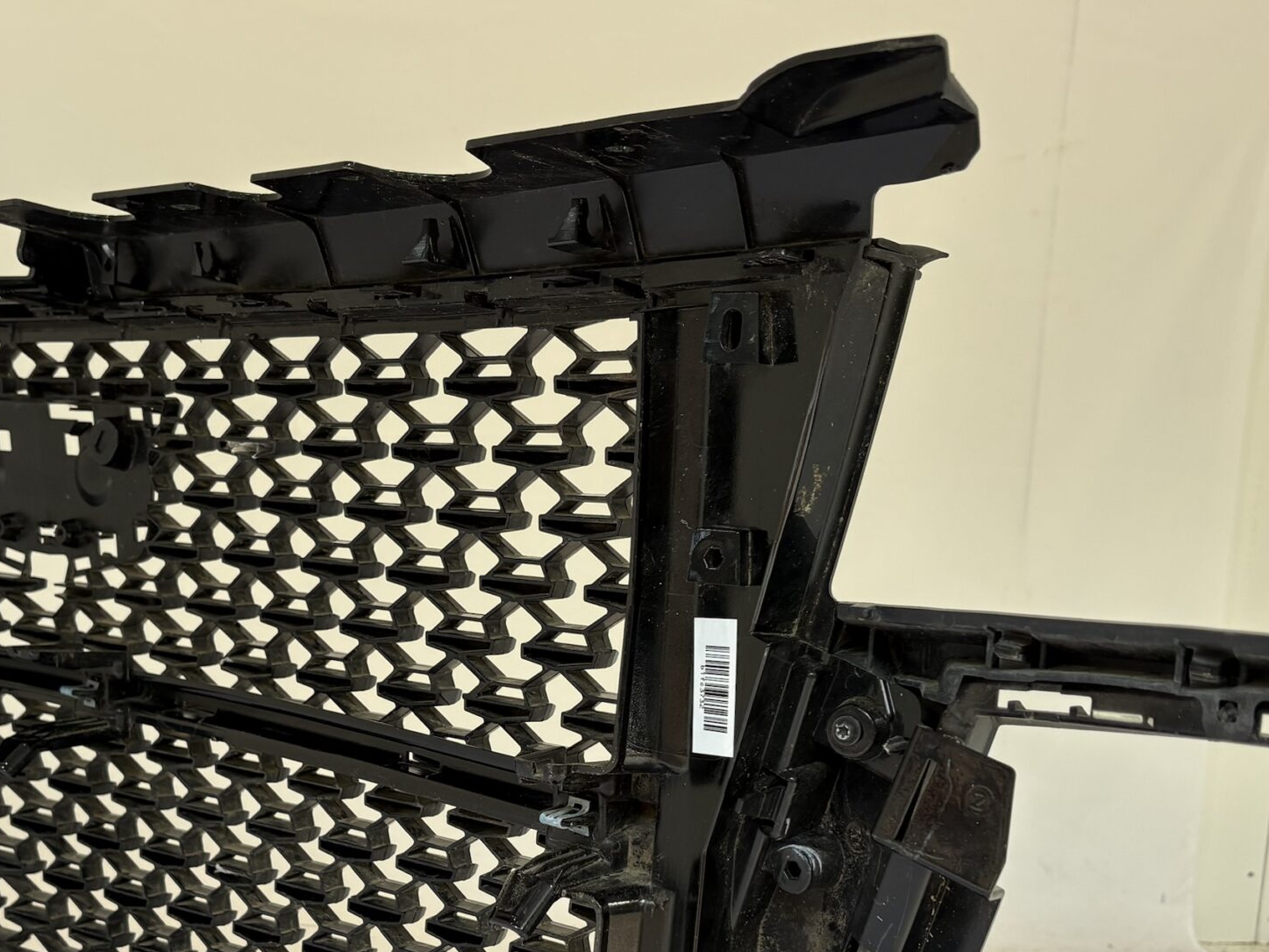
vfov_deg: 30.8
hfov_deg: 41.1
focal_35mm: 46
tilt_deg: -9.7
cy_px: 757
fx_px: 1686
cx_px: 511
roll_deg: -2.4
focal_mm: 5.96
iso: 50
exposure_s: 1/122
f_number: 1.6
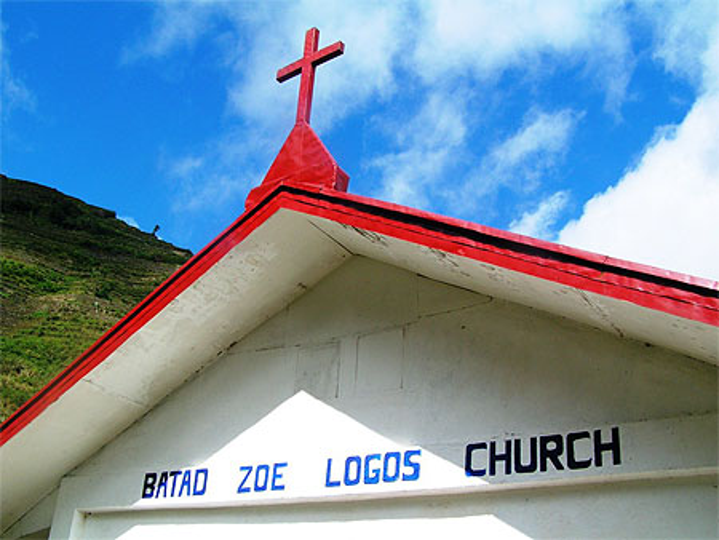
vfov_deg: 37.8
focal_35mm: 38
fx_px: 790
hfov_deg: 49.0
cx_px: 360
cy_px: 270
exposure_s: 1/400
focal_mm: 6.3
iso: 50
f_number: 5.6
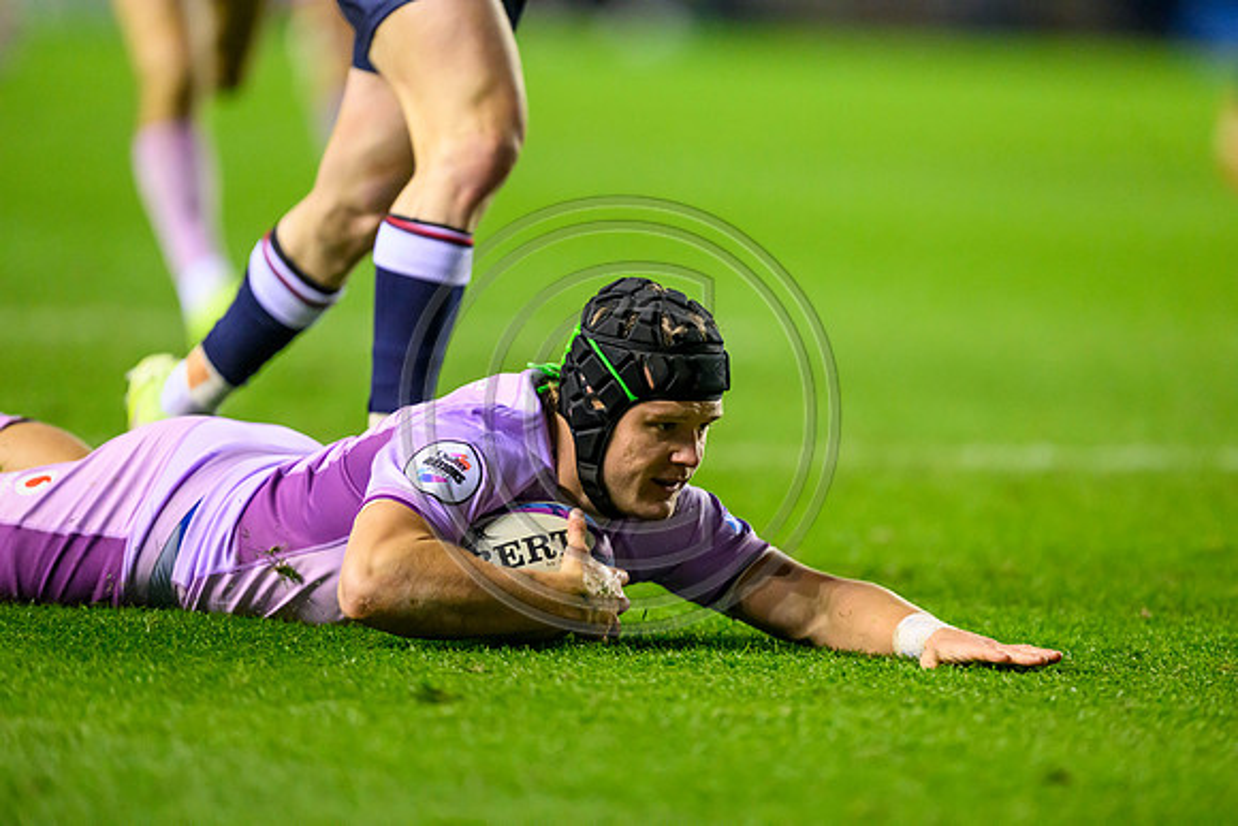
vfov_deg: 3.4
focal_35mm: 400
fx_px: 13758
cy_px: 413
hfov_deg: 5.2
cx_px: 619
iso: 8000
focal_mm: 400
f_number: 2.8
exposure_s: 1/1600
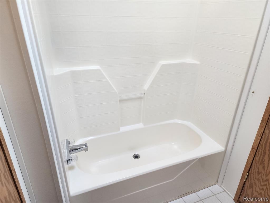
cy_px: 102
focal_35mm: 23
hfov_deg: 73.9
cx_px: 135
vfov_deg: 58.9
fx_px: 179
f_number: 1.8
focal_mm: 6.4
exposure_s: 1/180
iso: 200
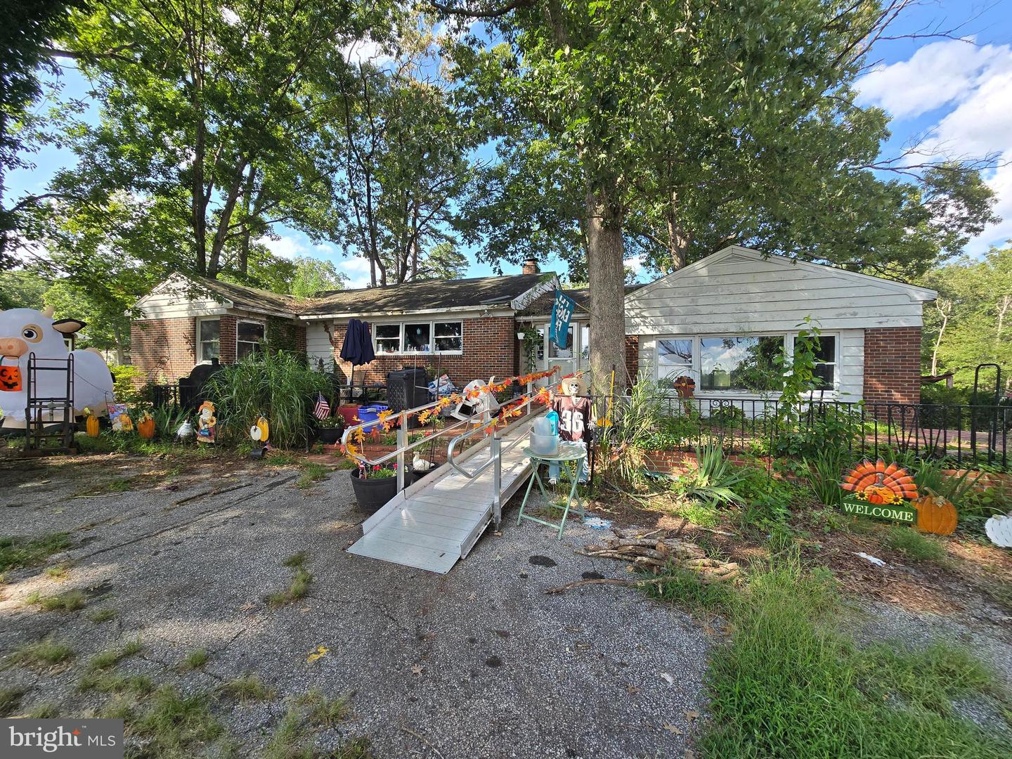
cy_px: 380
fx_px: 380
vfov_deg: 89.9
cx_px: 506
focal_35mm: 13
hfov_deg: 106.2
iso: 50
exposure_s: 1/659
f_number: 2.2
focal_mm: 2.2
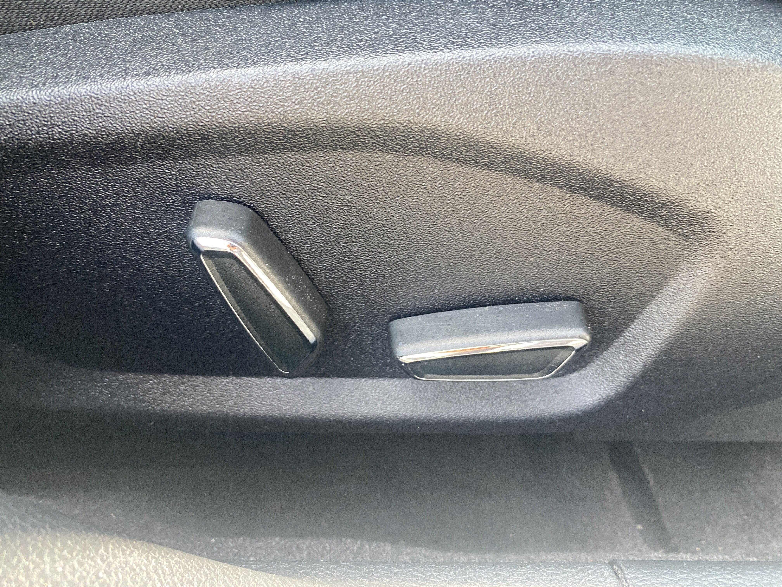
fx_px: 587
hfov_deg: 67.3
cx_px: 391
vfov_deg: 53.1
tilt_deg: -40.7
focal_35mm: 26
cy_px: 294
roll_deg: -4.6
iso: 125
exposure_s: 1/100
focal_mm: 4.25
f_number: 1.8
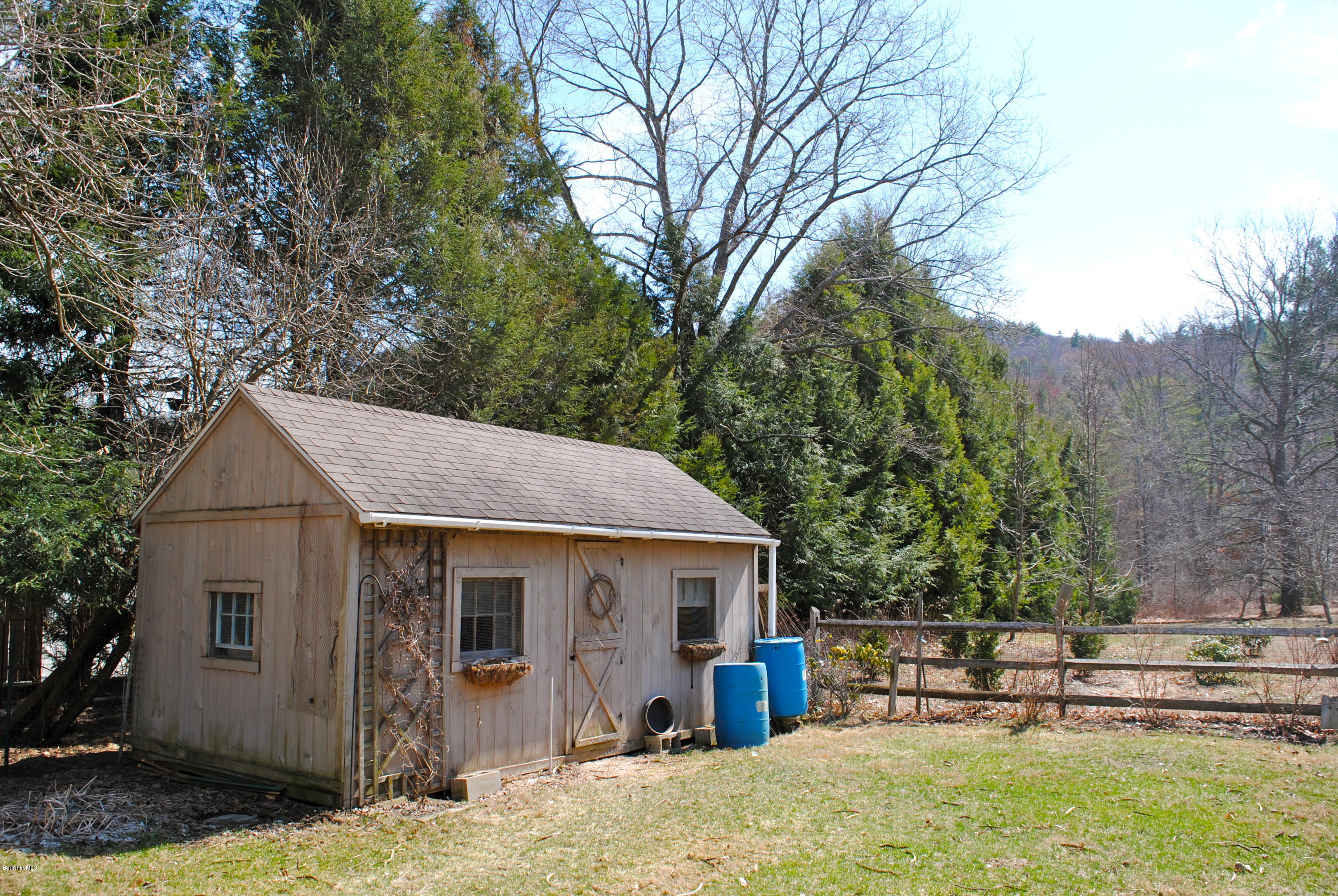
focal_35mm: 27
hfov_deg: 67.3
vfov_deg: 48.0
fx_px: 1005
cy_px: 448
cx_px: 669
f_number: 7.1
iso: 100
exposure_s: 1/200
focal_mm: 18
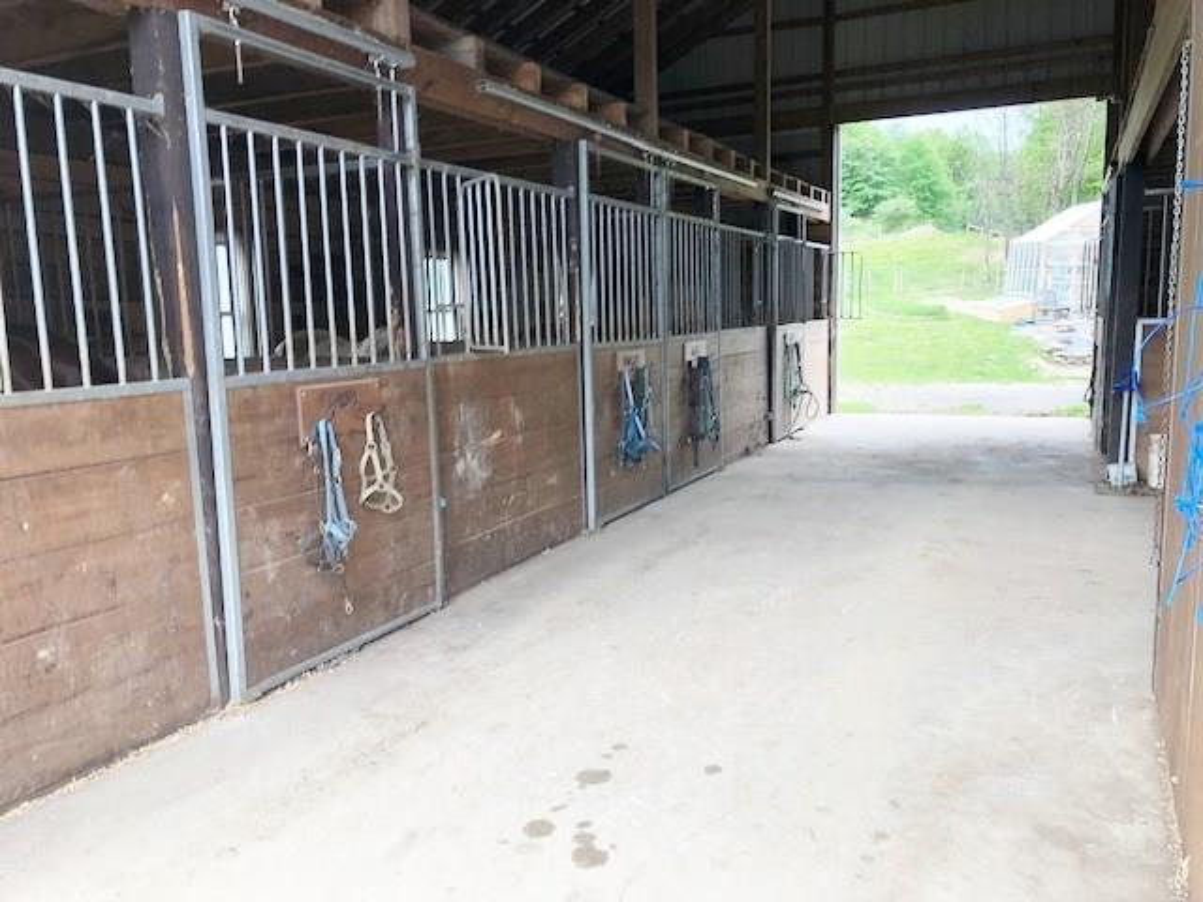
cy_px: 451
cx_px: 602
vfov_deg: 49.7
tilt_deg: -9.6
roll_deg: +2.5
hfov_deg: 63.4
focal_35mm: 28
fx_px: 973
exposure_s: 1/120
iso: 50
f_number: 1.8
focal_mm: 3.99
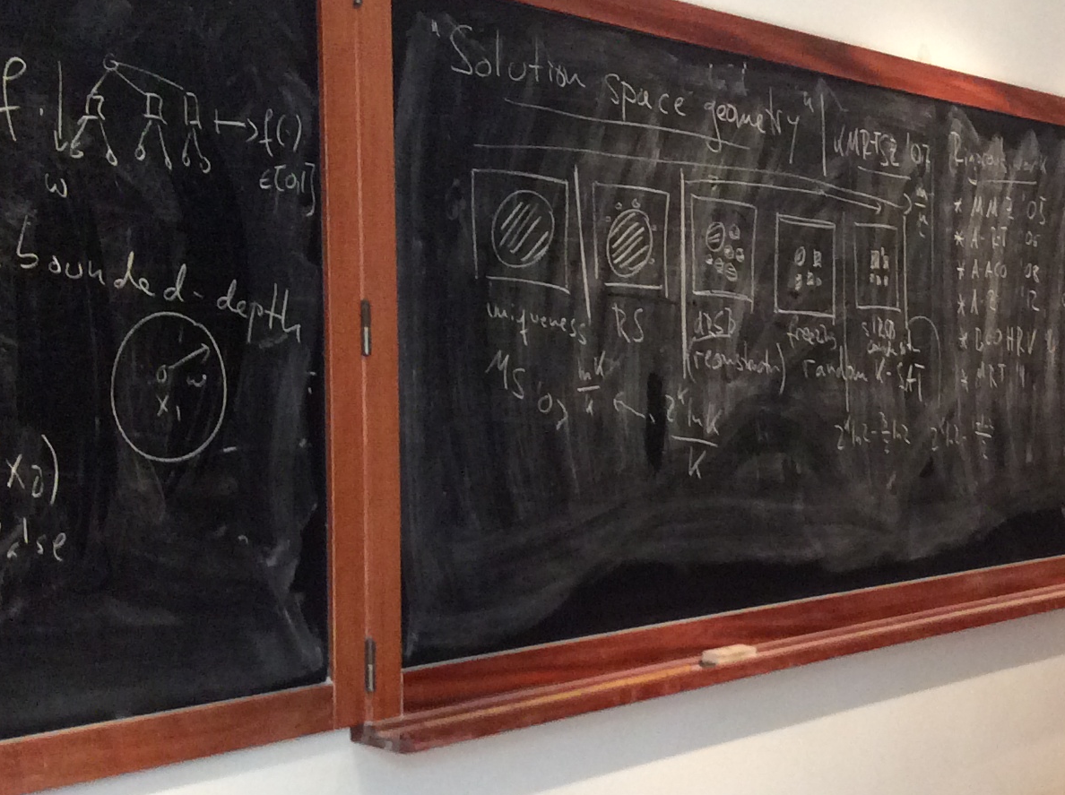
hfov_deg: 26.6
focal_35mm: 72
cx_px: 837
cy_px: 492
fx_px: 2212
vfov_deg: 20.3
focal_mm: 3.3
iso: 160
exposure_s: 1/24
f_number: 2.4
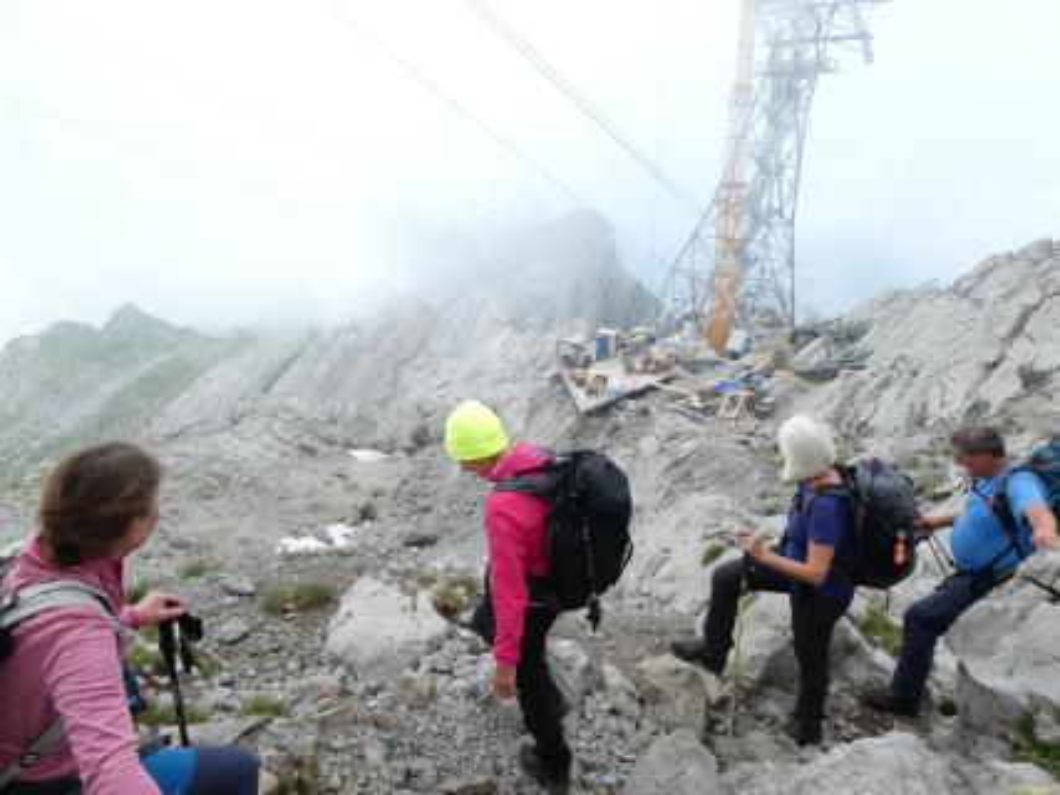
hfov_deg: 71.6
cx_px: 530
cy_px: 398
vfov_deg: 56.8
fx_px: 735
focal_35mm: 24
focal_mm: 4.3
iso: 80
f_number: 3.3
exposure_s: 1/400
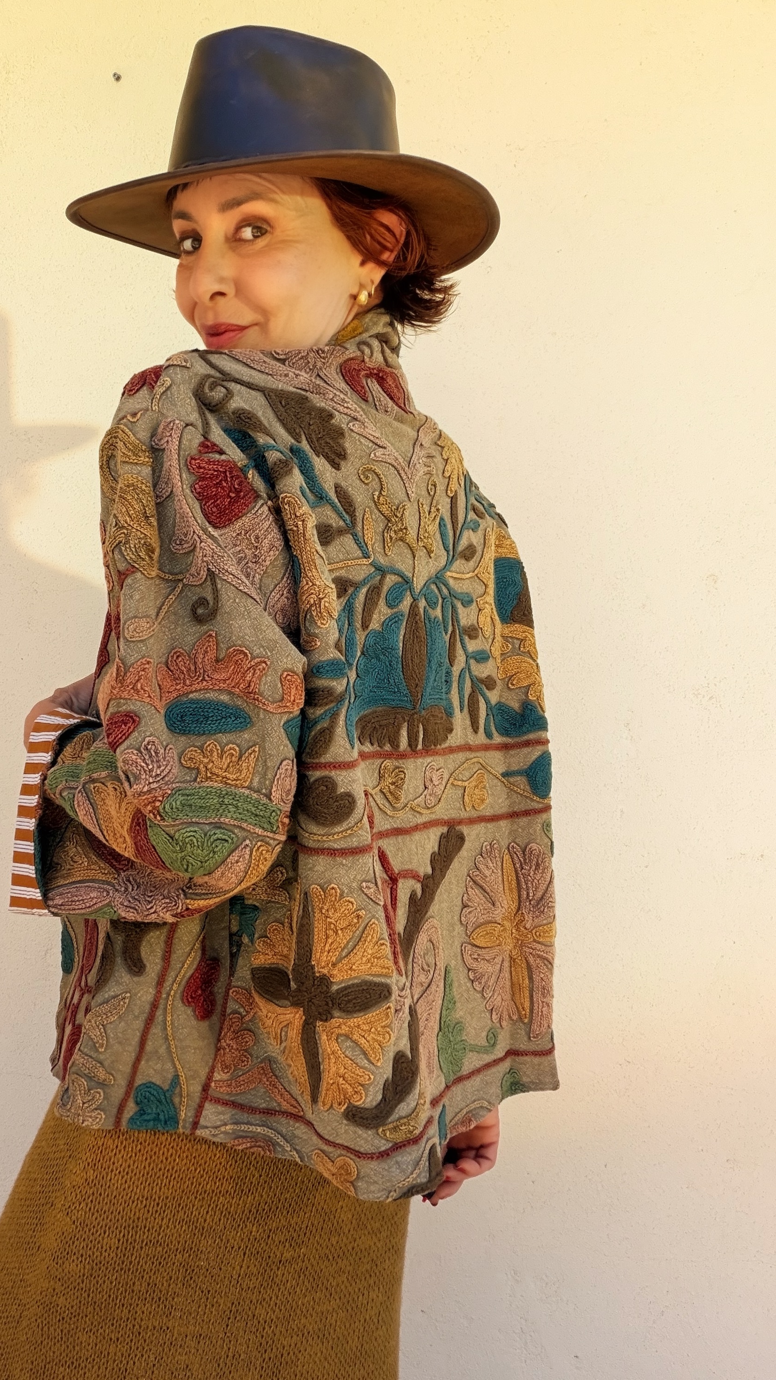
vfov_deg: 59.5
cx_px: 275
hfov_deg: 35.4
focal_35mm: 33
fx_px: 1207
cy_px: 694
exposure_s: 1/369
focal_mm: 2.71
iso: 25
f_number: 1.9
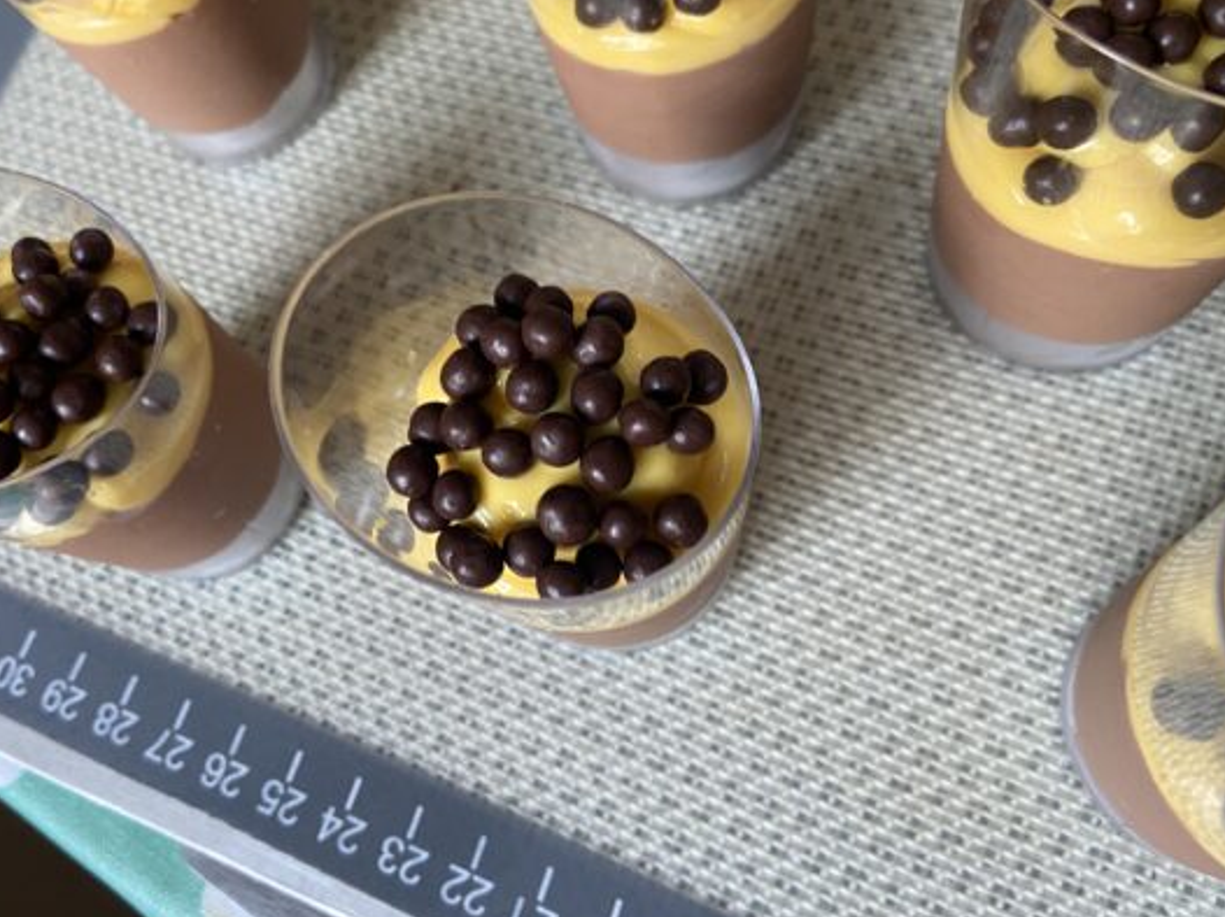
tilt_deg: -67.3
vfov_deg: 42.7
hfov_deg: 55.0
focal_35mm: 33
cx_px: 497
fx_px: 1167
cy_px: 356
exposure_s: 1/60
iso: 160
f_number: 1.8
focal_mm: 4.25
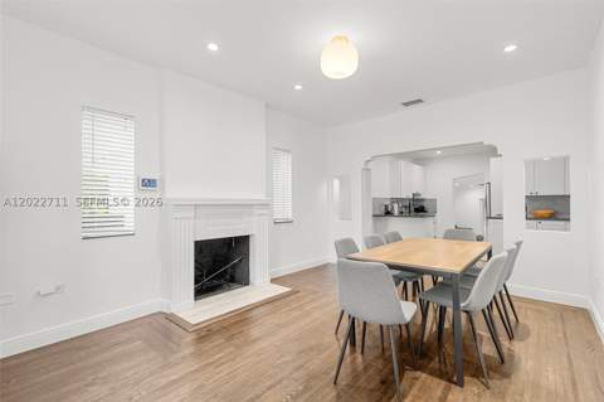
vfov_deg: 73.6
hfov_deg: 96.8
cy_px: 201
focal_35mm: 16
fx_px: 268
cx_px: 302
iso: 400
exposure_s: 1/6
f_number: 8
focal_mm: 16
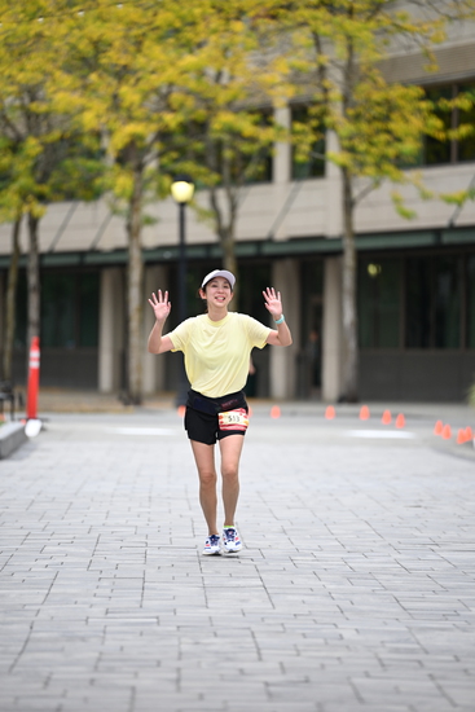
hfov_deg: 6.9
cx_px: 238
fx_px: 3956
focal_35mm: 200
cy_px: 356
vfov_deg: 10.3
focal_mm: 200
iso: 640
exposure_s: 1/2000
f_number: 2.8
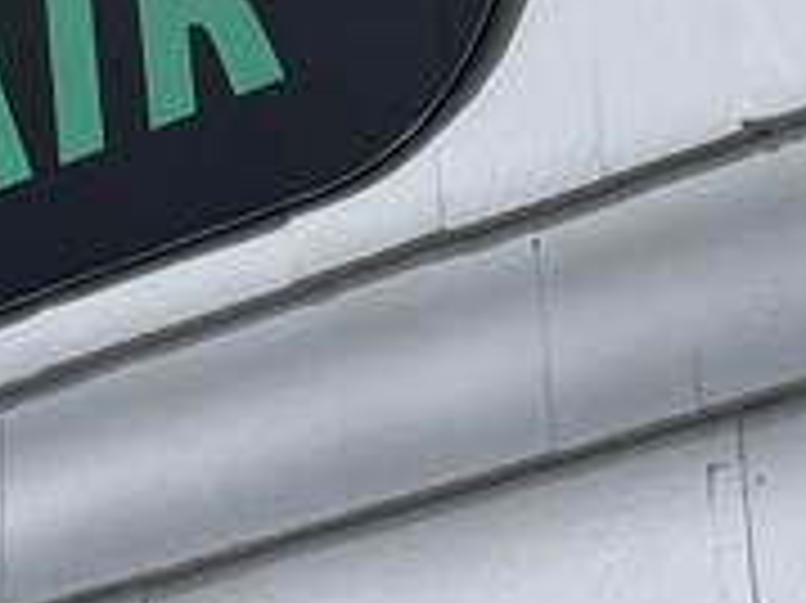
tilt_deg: +27.6
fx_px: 4328
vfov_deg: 7.9
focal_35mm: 186
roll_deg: -0.5
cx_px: -806
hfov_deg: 9.9
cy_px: -230
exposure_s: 1/11905
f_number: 1.6
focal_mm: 4.2
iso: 32
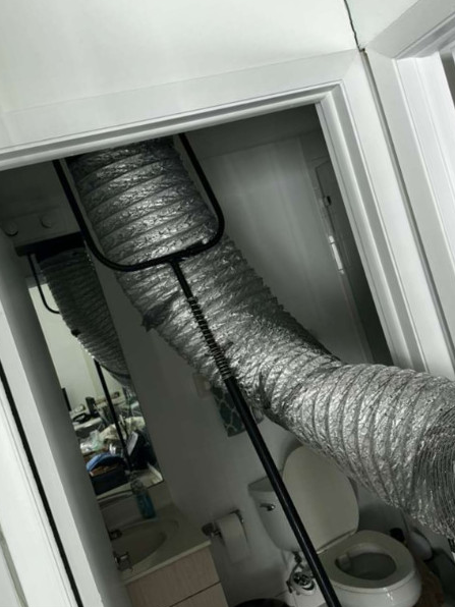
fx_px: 1016
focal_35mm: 58
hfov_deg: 25.2
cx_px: 225
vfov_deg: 33.2
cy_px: 302
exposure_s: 1/23
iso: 20
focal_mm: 6.6
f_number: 2.8
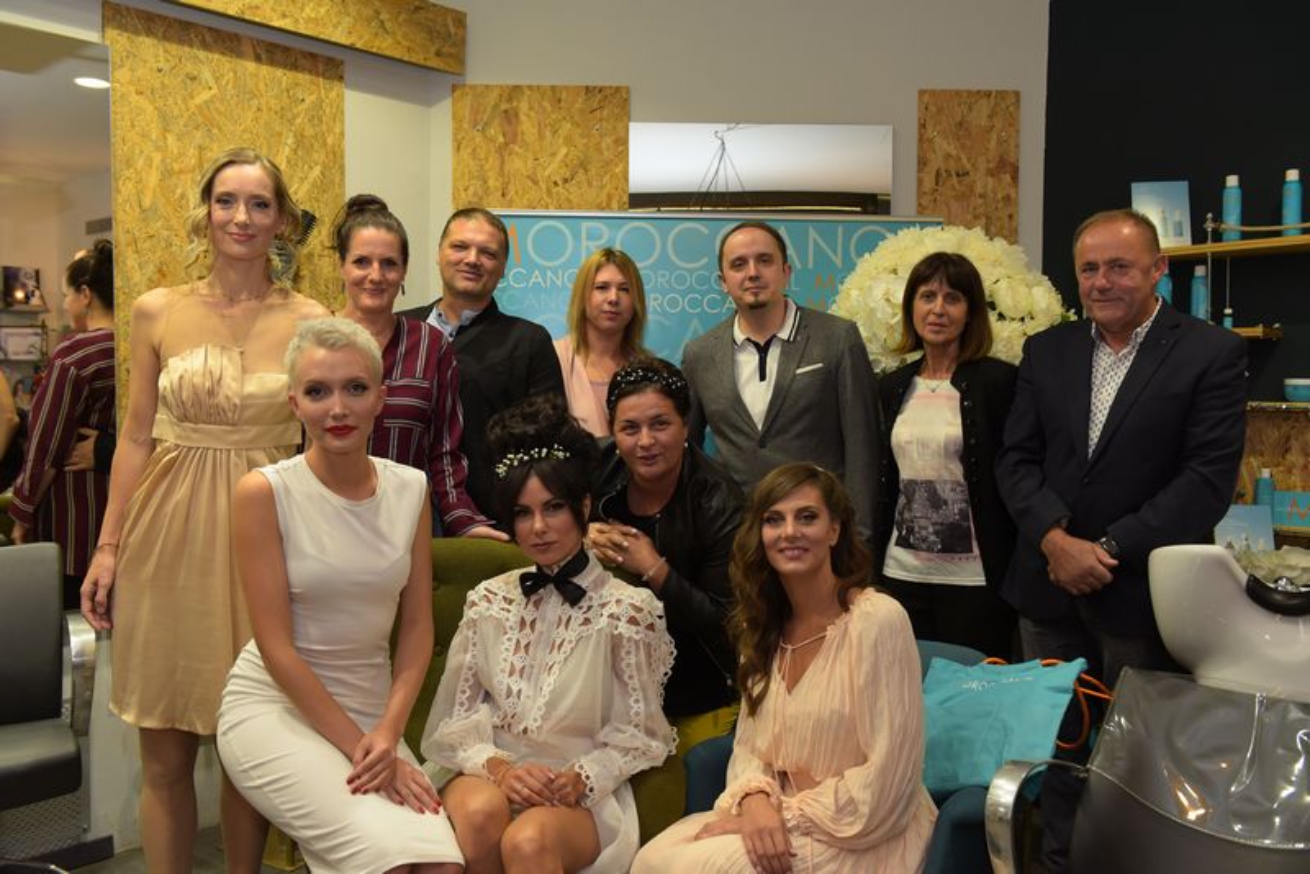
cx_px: 655
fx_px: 1165
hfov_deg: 58.7
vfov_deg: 41.1
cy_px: 437
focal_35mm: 32
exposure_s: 1/125
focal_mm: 32
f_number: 4.5
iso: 1250
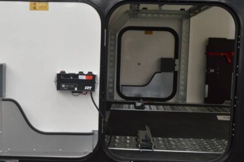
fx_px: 393
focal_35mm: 58
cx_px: 106
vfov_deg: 23.4
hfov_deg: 34.4
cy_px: 81
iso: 500
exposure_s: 1/6
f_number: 11
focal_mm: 24
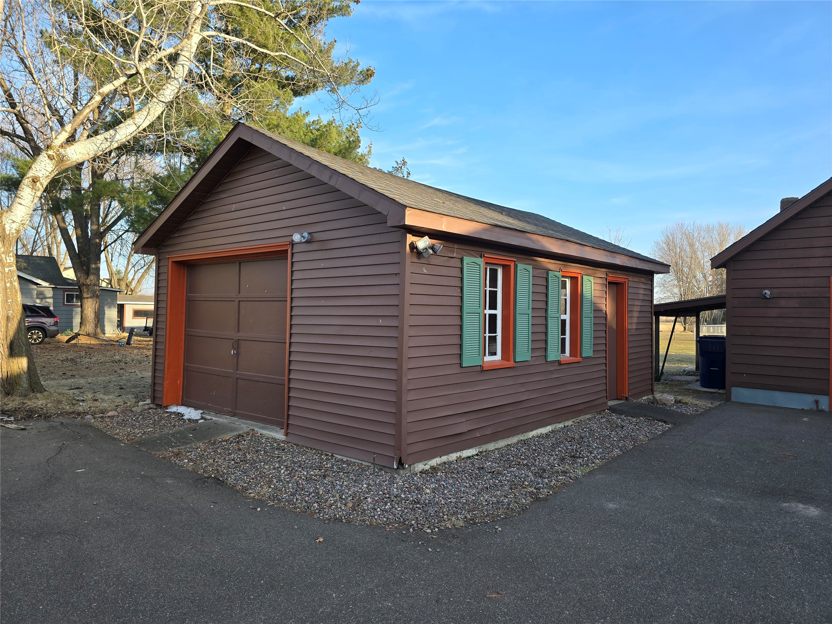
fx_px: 553
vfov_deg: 58.9
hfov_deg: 73.9
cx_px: 416
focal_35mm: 23
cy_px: 312
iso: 12
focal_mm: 6.3
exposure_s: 1/191
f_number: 1.7
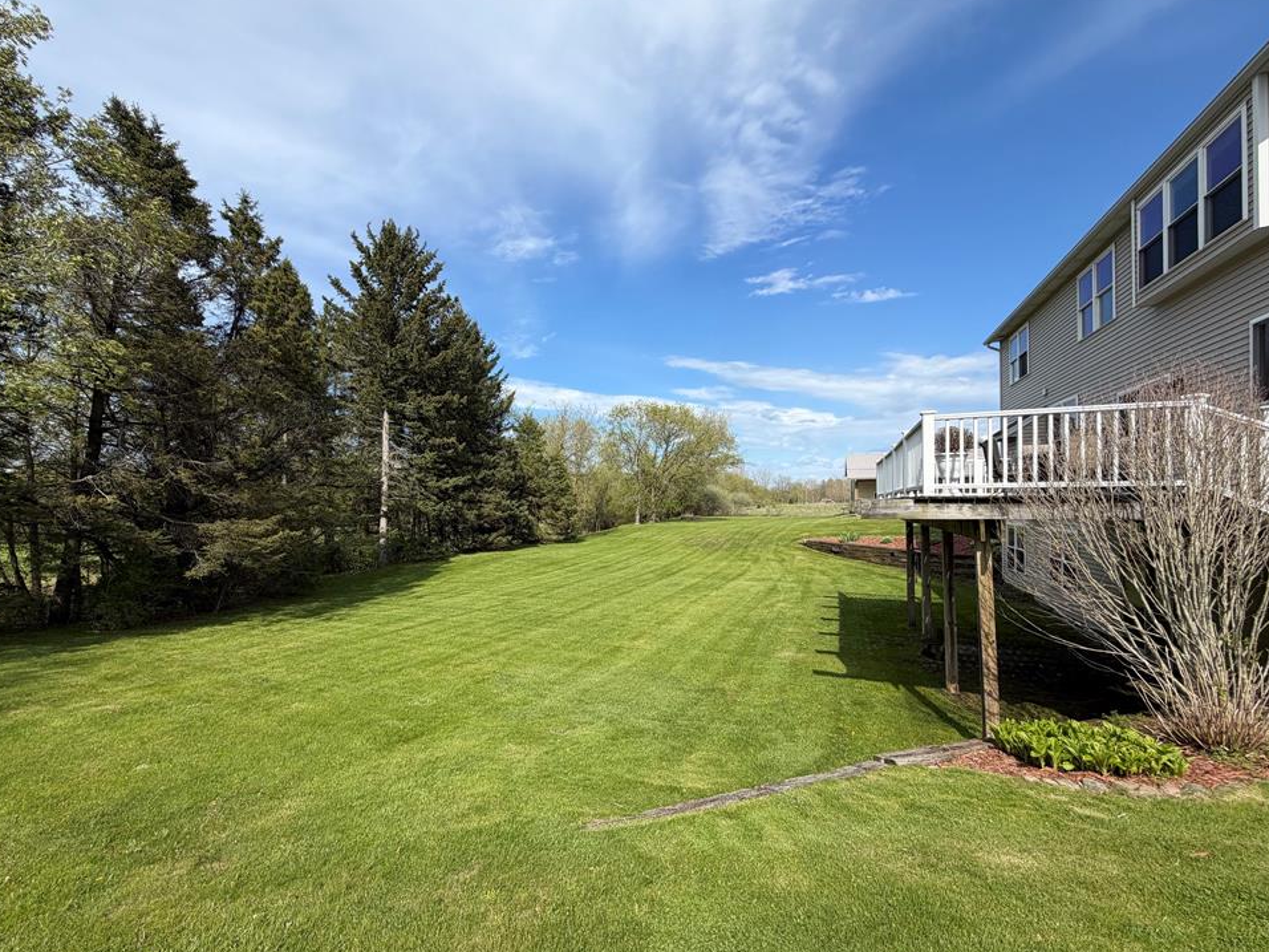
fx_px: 550
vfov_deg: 81.7
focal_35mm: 15
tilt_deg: +0.8
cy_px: 501
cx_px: 600
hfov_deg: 98.1
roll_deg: +0.3
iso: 25
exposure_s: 1/770
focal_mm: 2.22
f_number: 2.2
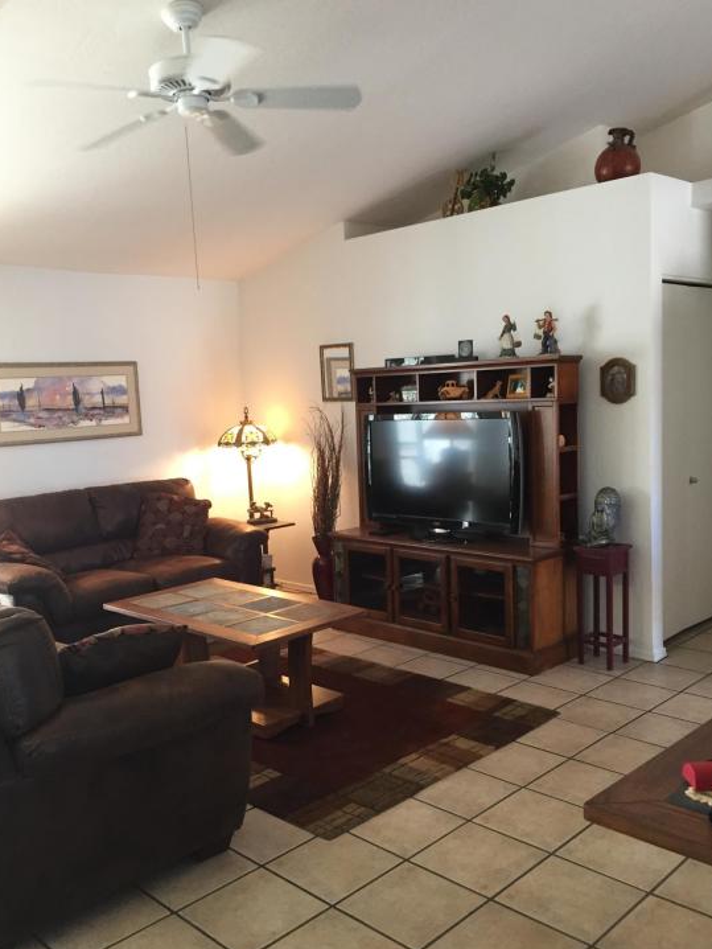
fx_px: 850
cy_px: 497
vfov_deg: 58.3
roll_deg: +2.9
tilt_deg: -6.8
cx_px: 351
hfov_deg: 45.5
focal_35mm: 31
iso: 125
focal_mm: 4.15
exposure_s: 1/30
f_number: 2.2
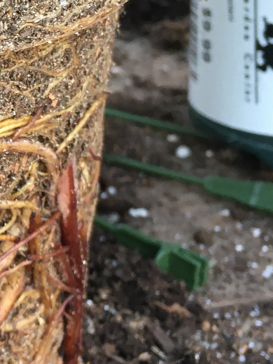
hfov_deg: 13.6
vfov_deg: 19.4
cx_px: -154
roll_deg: +7.1
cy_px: 138
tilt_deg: -26.3
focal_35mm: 101
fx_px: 1062
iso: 25
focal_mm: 4.15
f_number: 2.2
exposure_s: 1/30
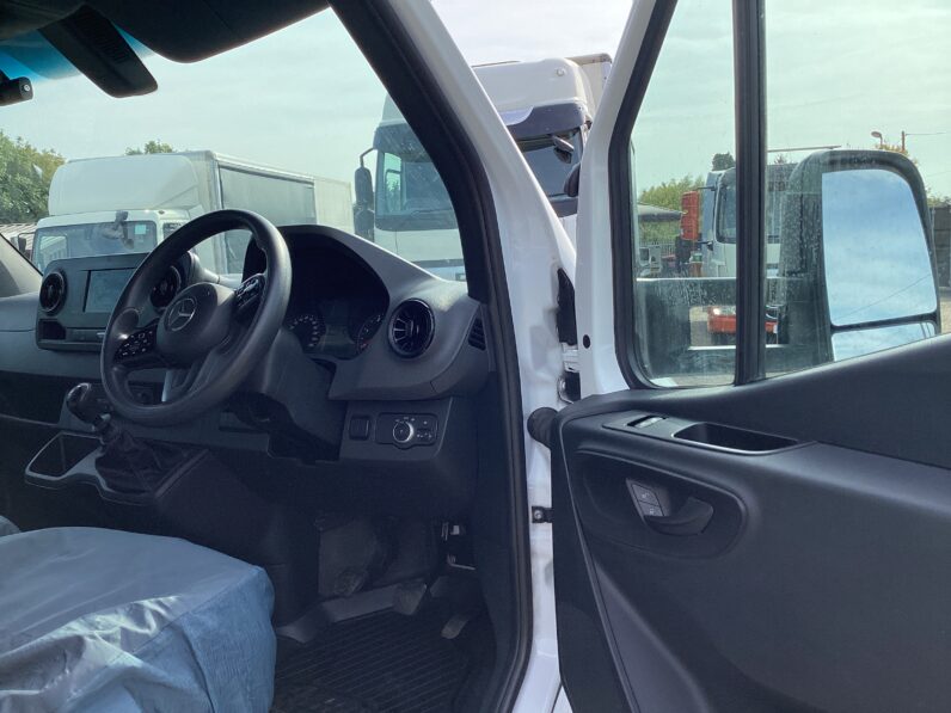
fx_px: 852
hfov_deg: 58.4
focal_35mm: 31
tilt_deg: -7.0
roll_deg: +2.6
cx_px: 476
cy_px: 356
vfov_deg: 45.4
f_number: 2.4
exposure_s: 1/529
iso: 25
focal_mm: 3.3
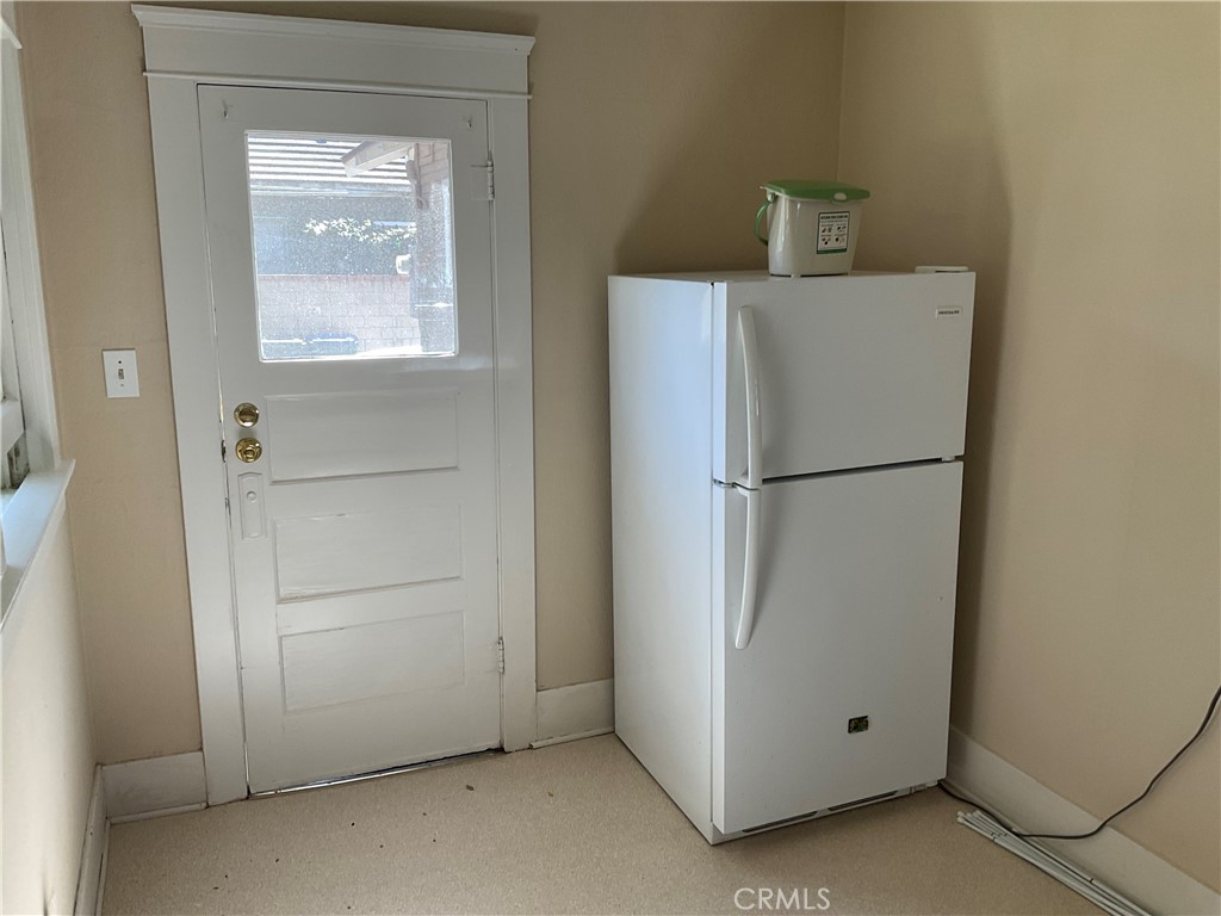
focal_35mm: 29
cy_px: 458
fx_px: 1023
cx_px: 610
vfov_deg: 48.2
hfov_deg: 61.7
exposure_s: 1/120
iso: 50
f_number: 1.8
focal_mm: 3
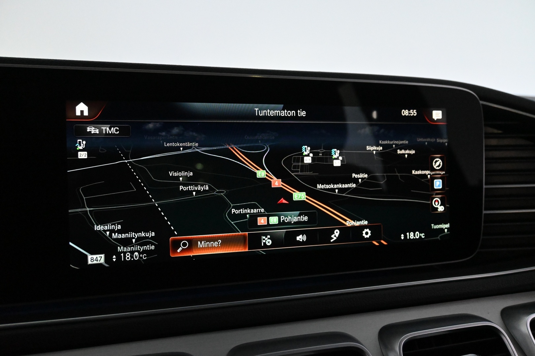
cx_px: 268
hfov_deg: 59.5
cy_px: 178
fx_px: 468
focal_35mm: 32
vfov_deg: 41.7
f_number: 5
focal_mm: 21
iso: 6400
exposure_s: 1/100
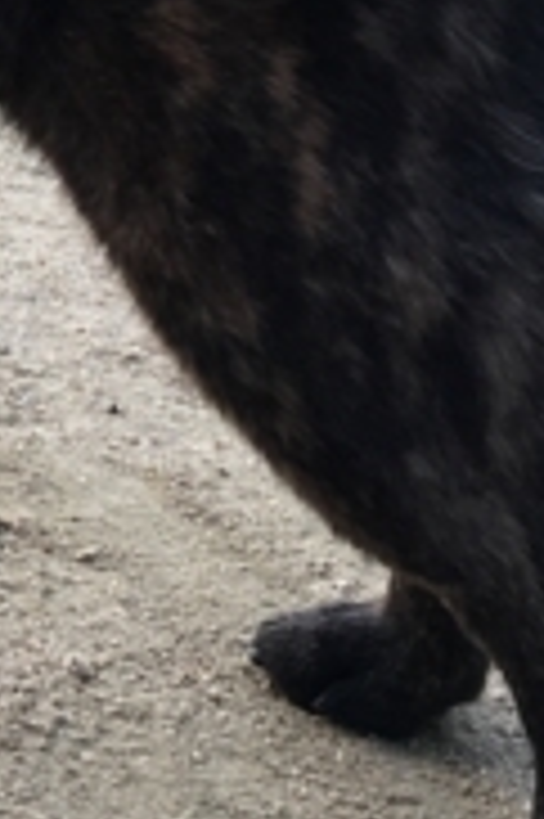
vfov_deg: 11.6
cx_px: -544
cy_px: -414
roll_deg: -4.4
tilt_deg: -15.8
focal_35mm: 170
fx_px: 3860
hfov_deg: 7.7
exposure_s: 1/121
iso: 25
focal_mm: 4.15
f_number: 2.2
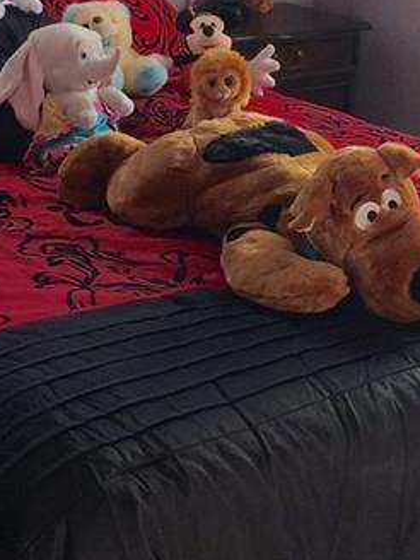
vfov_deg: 18.5
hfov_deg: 14.0
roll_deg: -2.6
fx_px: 1715
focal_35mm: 106
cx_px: 249
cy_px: 155
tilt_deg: -16.4
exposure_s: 1/60
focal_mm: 4.15
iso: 32
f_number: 2.2
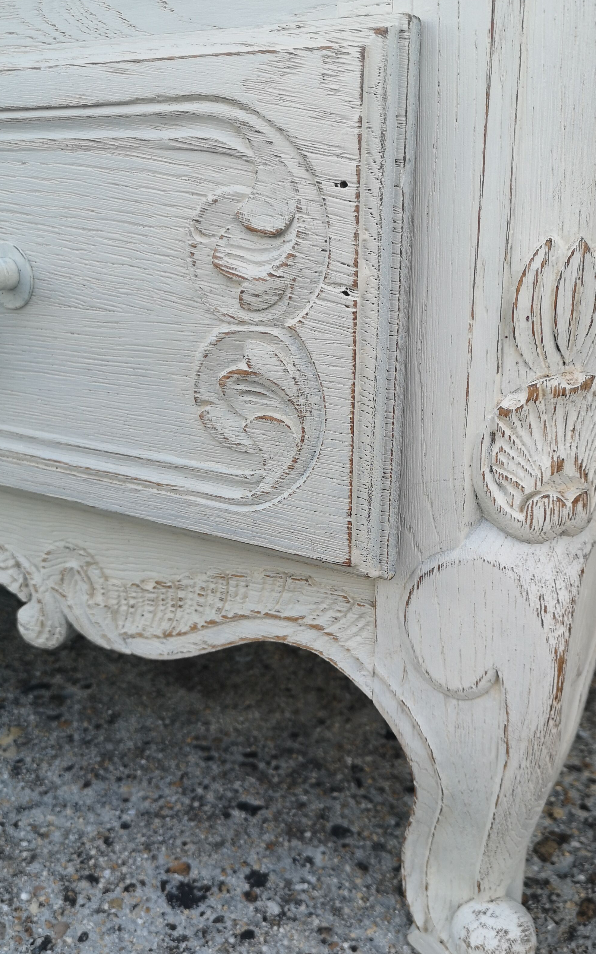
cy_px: 503
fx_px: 858
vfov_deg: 58.1
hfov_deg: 38.3
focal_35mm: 33
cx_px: 309
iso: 50
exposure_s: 1/192
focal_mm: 3.95
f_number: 1.8
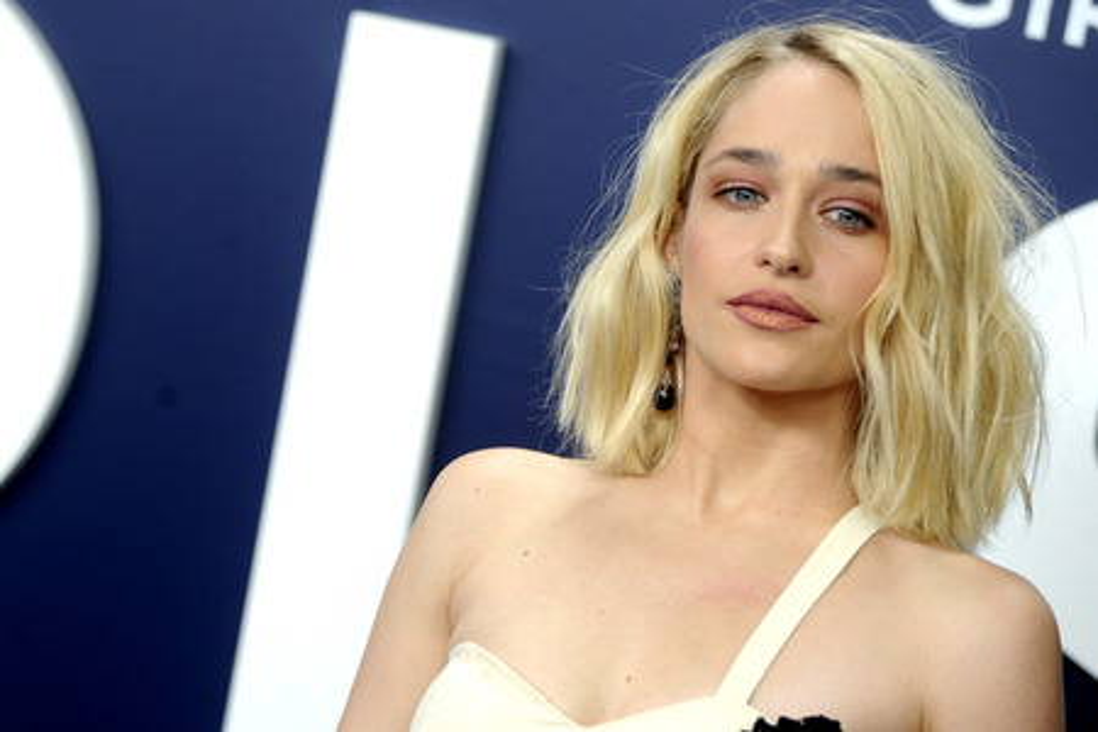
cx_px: 549
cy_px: 366
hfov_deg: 18.6
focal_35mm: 110
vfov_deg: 12.5
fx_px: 3355
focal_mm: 110
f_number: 4.5
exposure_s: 1/200
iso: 1600
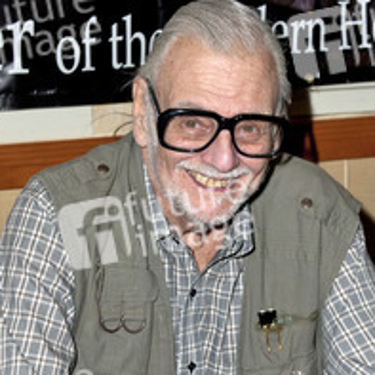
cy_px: 320
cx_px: 212
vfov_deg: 27.0
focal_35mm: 62
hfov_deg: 27.7
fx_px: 760
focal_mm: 36
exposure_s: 1/400
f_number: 4.5
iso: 400
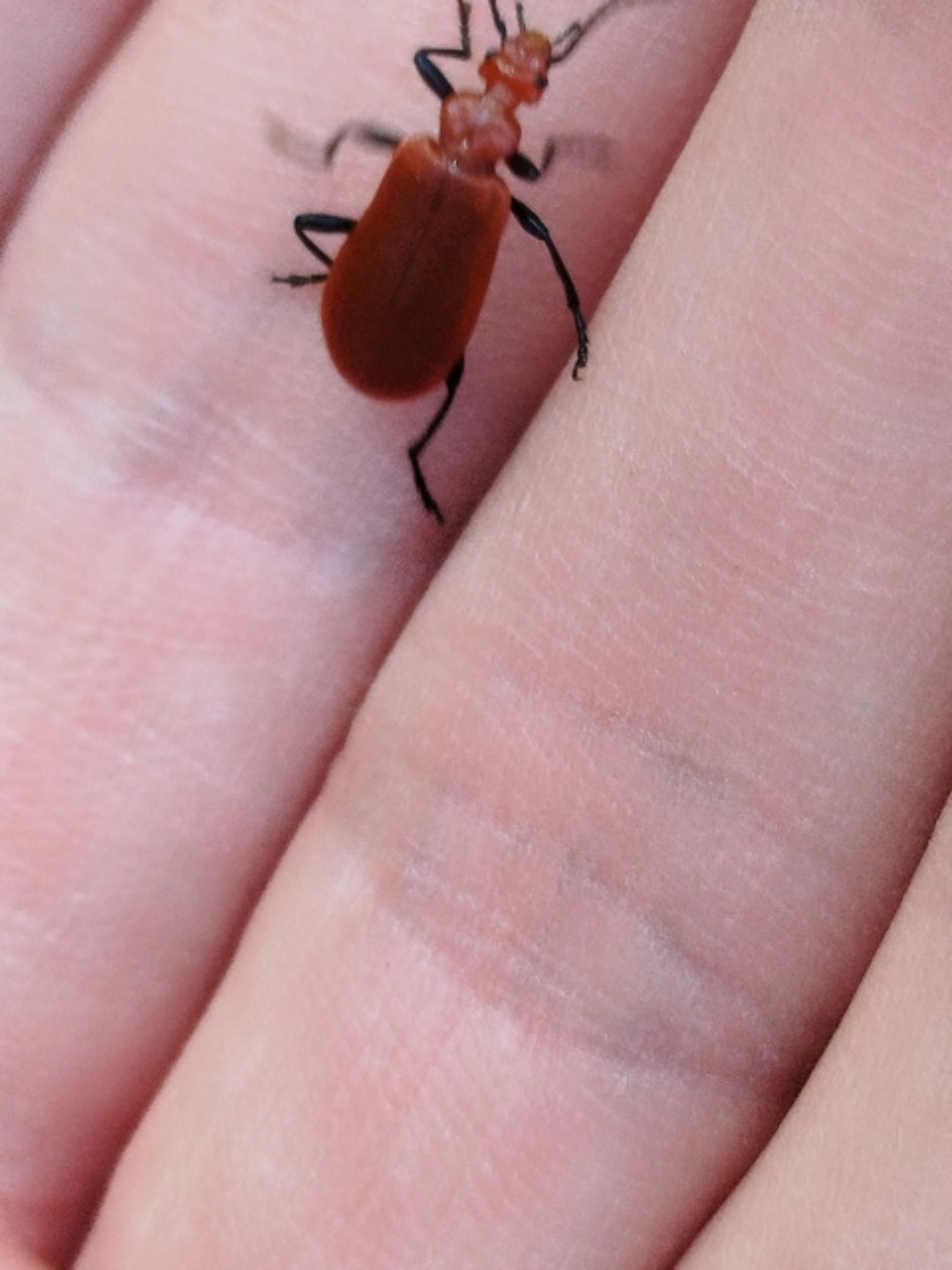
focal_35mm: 38
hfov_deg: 37.7
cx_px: 476
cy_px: 635
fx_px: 1393
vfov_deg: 49.0
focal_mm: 5.31
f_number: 1.7
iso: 80
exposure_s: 1/100
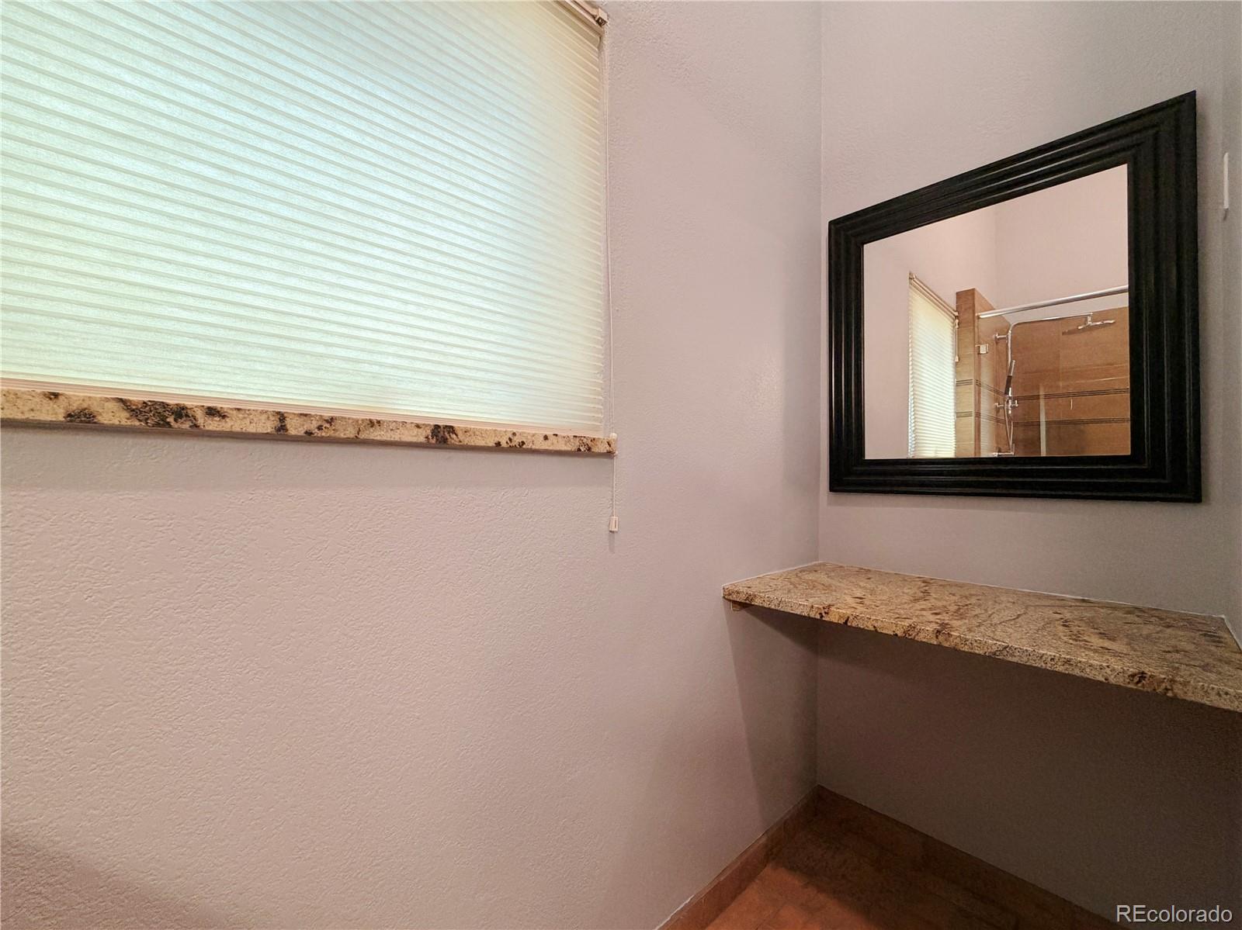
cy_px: 465
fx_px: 502
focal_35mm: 14
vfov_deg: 85.6
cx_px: 621
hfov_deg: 102.1
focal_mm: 2.22
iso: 160
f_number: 2.2
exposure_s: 1/60
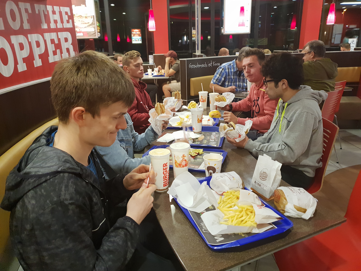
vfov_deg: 53.1
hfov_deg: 67.3
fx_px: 271
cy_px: 136
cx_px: 180
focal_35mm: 26
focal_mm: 4.3
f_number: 1.5
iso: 400
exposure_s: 1/50
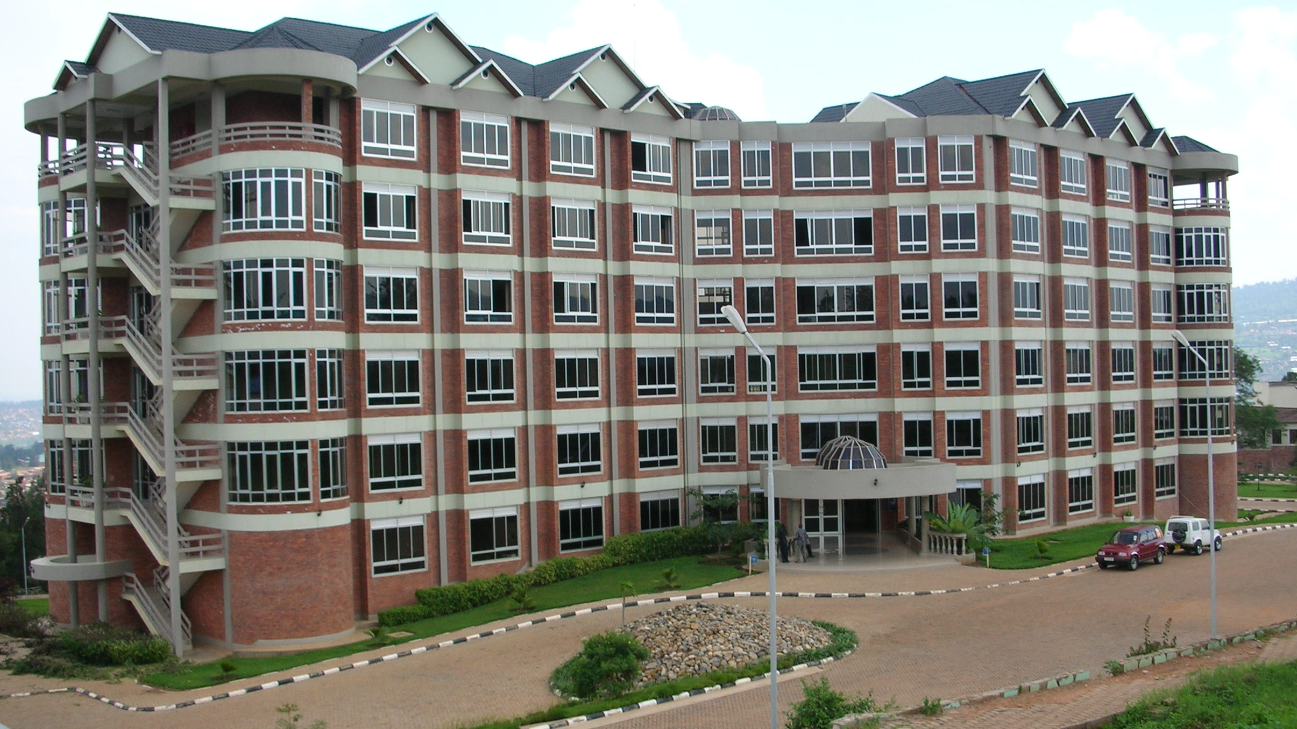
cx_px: 661
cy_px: 385
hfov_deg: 49.4
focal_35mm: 41
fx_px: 1410
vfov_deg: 29.0
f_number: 8.5
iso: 50
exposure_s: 1/46.1
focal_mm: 5.8
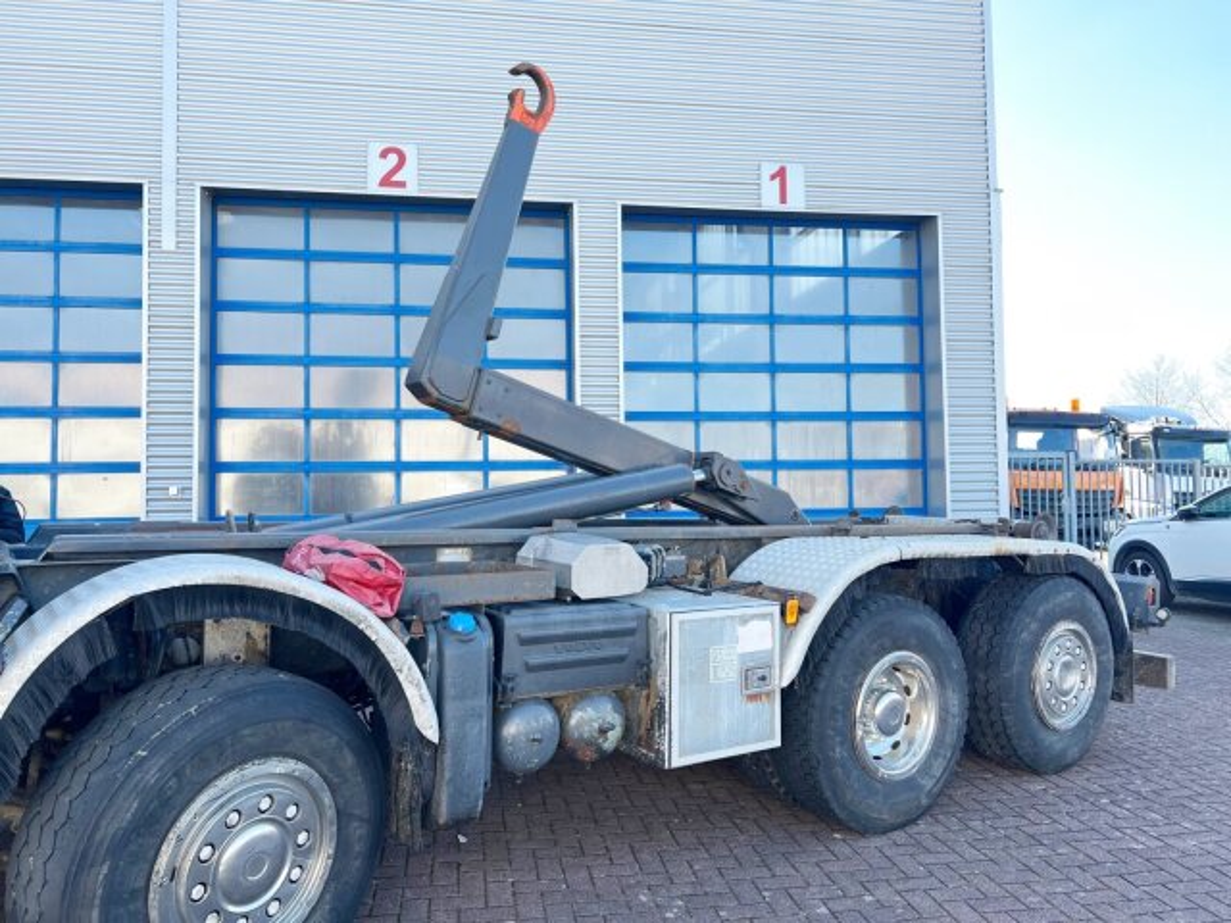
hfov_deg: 67.3
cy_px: 462
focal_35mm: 26
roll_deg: +1.3
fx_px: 925
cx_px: 616
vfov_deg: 53.1
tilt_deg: +3.1
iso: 50
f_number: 1.5
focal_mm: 5.7
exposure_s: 1/376
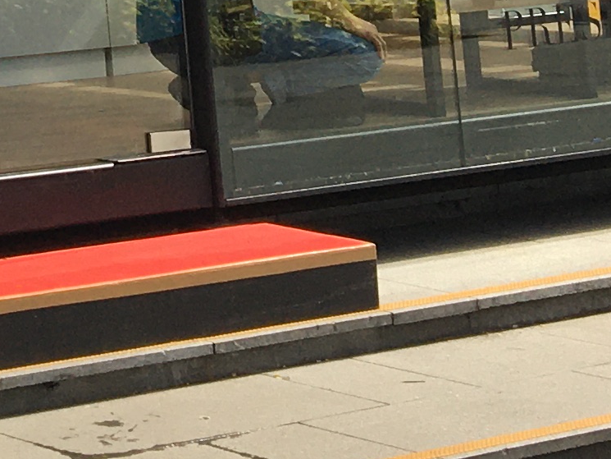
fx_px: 2772
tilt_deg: +8.4
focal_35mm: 157
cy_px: -567
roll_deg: +2.9
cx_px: -513
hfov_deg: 11.6
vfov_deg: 8.7
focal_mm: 4.15
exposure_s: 1/381
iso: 25
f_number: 2.2
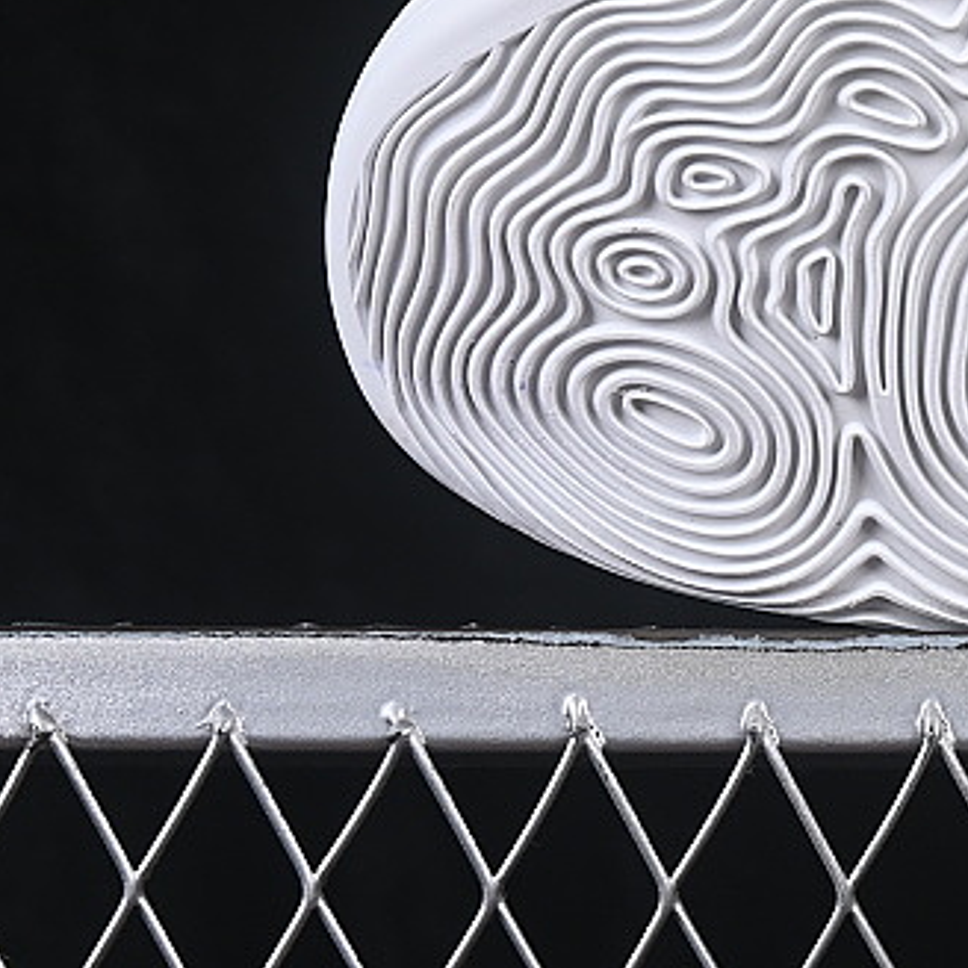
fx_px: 6644
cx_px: 1532
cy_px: -24
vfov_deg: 8.3
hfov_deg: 8.1
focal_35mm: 210
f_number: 8
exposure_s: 1/80
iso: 160
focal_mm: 50
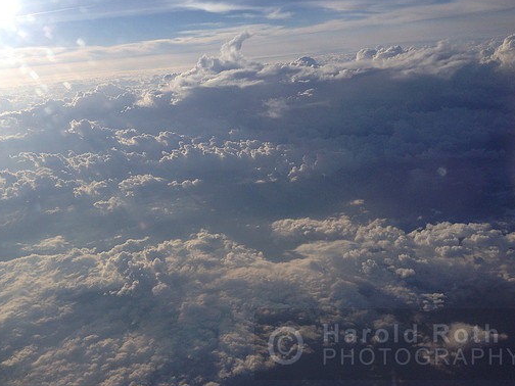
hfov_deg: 49.0
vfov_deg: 37.7
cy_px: 192
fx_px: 565
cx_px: 254
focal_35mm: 38
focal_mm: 4.13
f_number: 2.4
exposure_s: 1/3623
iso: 50
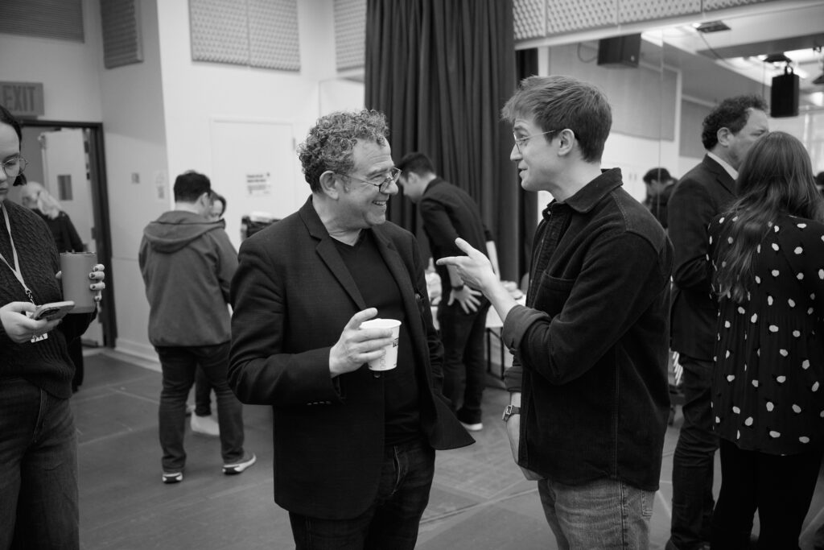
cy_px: 275
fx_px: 778
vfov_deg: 38.9
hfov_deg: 55.8
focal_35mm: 34
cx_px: 412
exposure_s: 1/250
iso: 2500
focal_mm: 34
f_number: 2.8
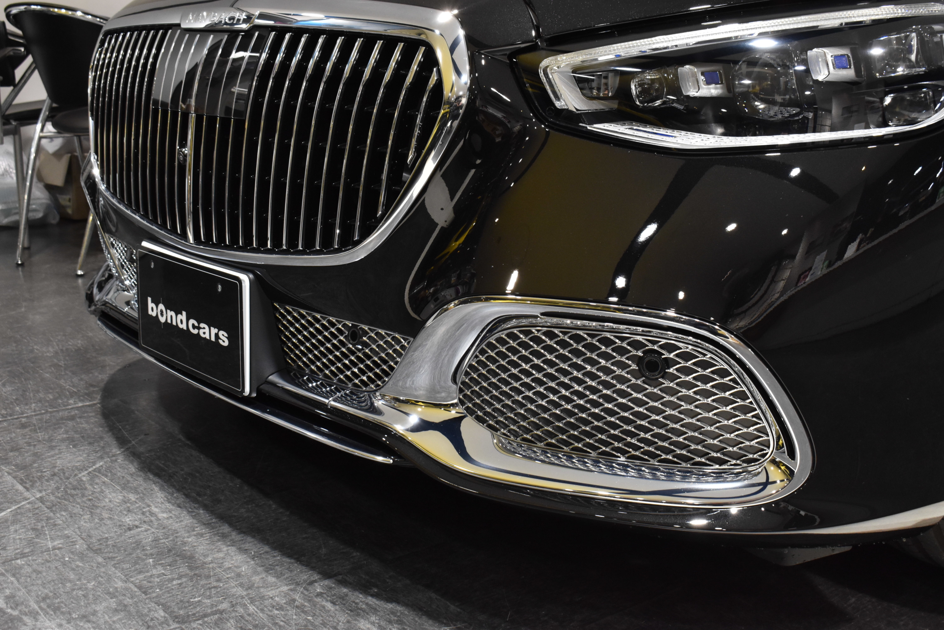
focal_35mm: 45
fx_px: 1180
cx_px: 472
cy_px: 315
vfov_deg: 29.9
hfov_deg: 43.6
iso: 1400
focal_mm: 30
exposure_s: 1/50
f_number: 8
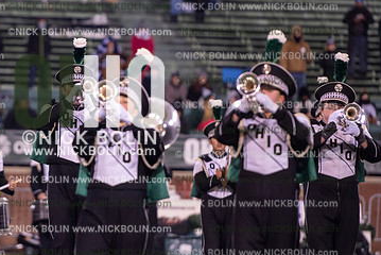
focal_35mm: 323
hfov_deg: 6.4
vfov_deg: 4.3
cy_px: 106
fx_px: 3421
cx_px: 89
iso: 2500
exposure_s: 1/1250
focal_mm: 200
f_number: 2.8
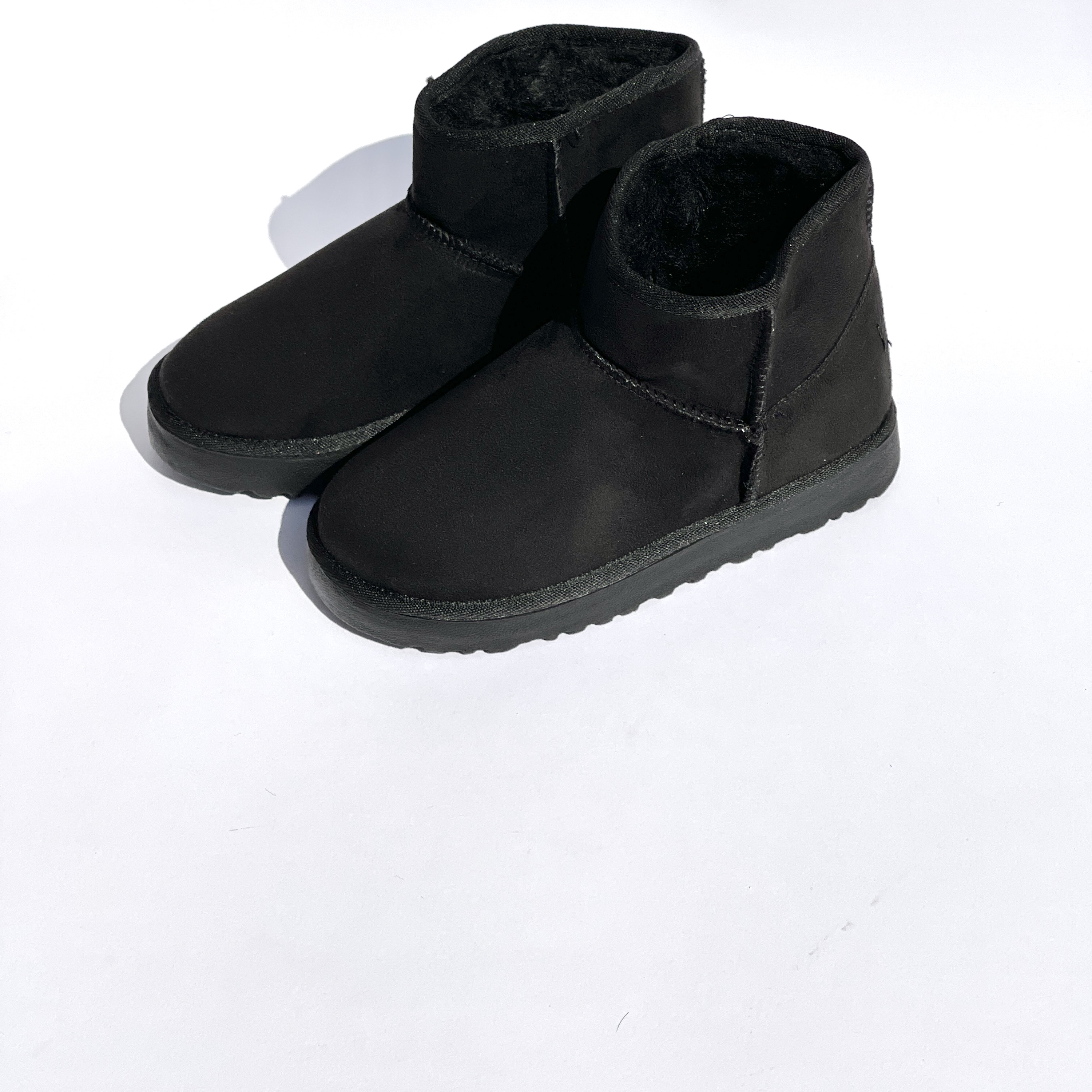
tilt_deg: -36.5
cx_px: 549
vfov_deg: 22.7
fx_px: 2712
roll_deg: +1.3
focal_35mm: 76
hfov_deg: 22.8
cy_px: 374
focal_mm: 7.5
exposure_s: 1/6135
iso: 32
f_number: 2.2
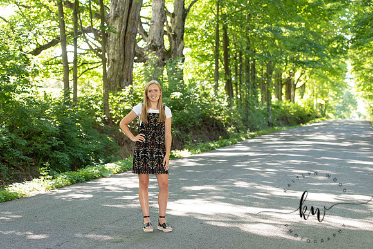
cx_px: 186
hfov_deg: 28.8
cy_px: 124
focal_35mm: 70
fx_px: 725
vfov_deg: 19.5
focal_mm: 70
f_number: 3.5
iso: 640
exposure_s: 1/200
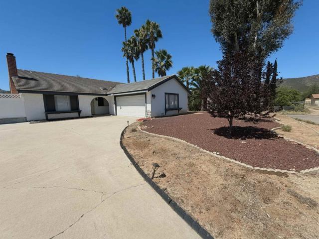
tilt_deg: -7.6
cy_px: 120
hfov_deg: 102.1
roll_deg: +1.4
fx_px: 129
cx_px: 160
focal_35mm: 14
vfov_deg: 85.7
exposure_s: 1/928
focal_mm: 2.22
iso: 20
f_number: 2.2
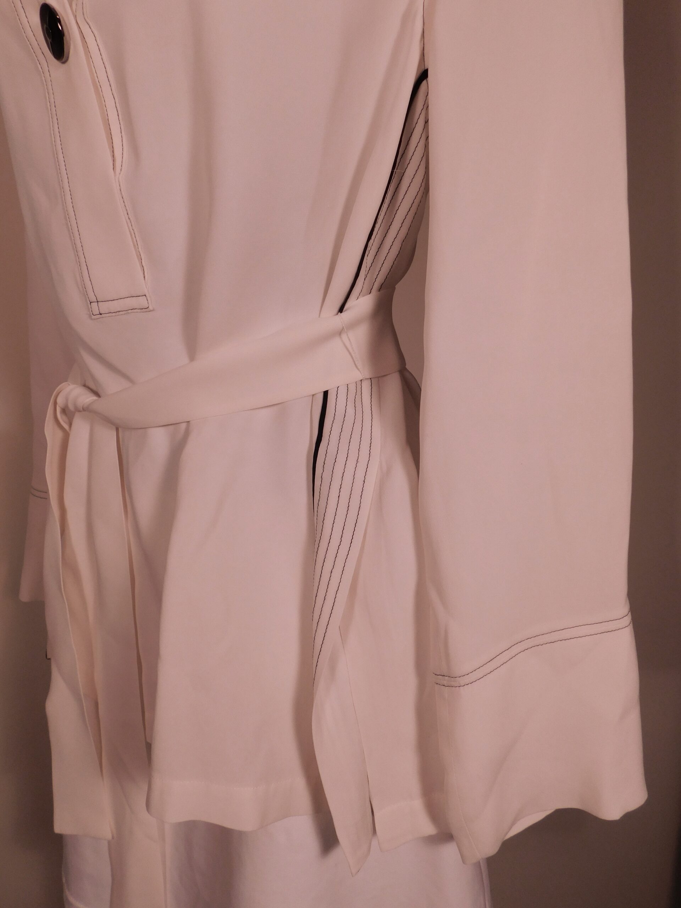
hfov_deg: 58.9
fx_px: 603
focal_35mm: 23
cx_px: 340
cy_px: 454
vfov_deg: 73.9
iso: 125
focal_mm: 4
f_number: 3
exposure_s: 1/800
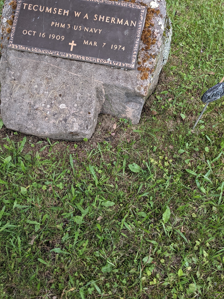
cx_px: 140
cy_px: 105
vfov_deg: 45.2
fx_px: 354
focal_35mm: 41
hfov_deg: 34.9
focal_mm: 4.38
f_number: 1.73
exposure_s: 1/143
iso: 49
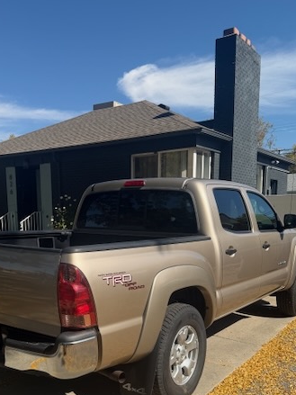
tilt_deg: -9.1
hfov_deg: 40.5
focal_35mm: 35
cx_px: 118
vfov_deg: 51.5
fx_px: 399
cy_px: 270
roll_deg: +0.5
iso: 80
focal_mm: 6.76
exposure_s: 1/4405
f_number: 1.78
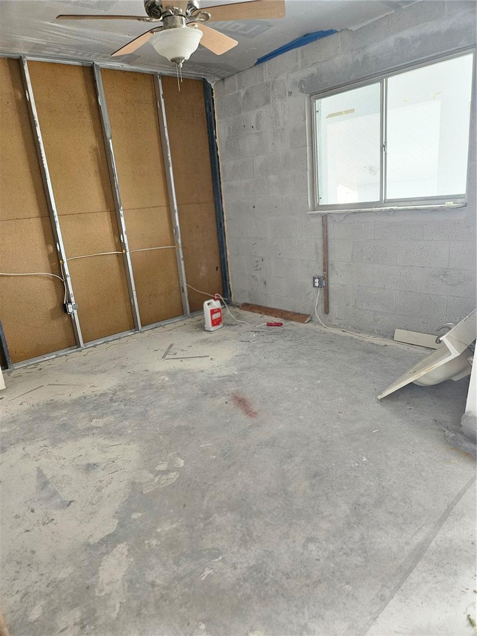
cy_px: 318
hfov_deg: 58.9
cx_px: 238
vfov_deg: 73.9
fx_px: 423
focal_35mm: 23
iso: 500
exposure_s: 1/120
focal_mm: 5.4
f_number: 1.8
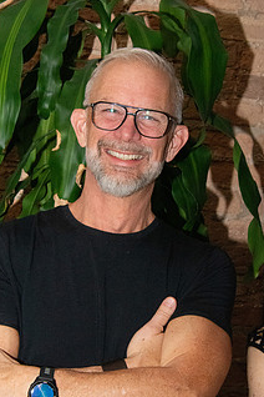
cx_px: 122
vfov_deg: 17.2
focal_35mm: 119
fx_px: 1309
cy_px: 208
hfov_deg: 11.5
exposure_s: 1/250
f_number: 11
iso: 5000
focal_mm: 56
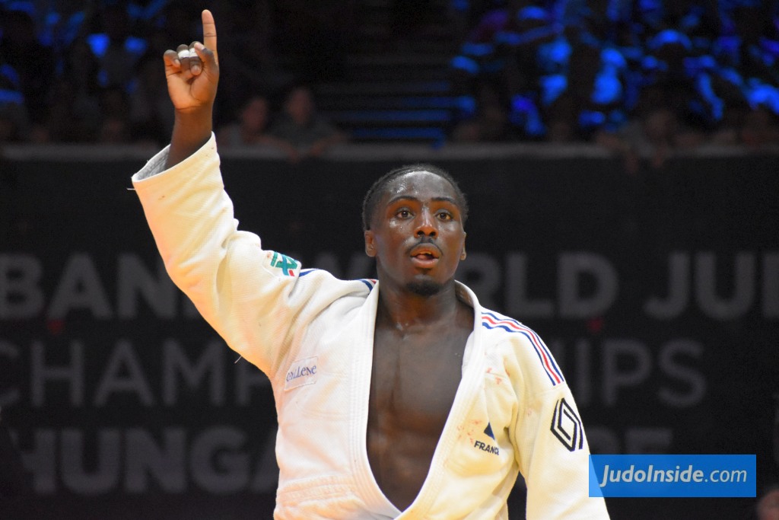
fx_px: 6168
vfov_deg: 4.8
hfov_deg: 7.2
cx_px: 390
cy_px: 260
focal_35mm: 285
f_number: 7.1
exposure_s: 1/640
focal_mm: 190
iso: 6400
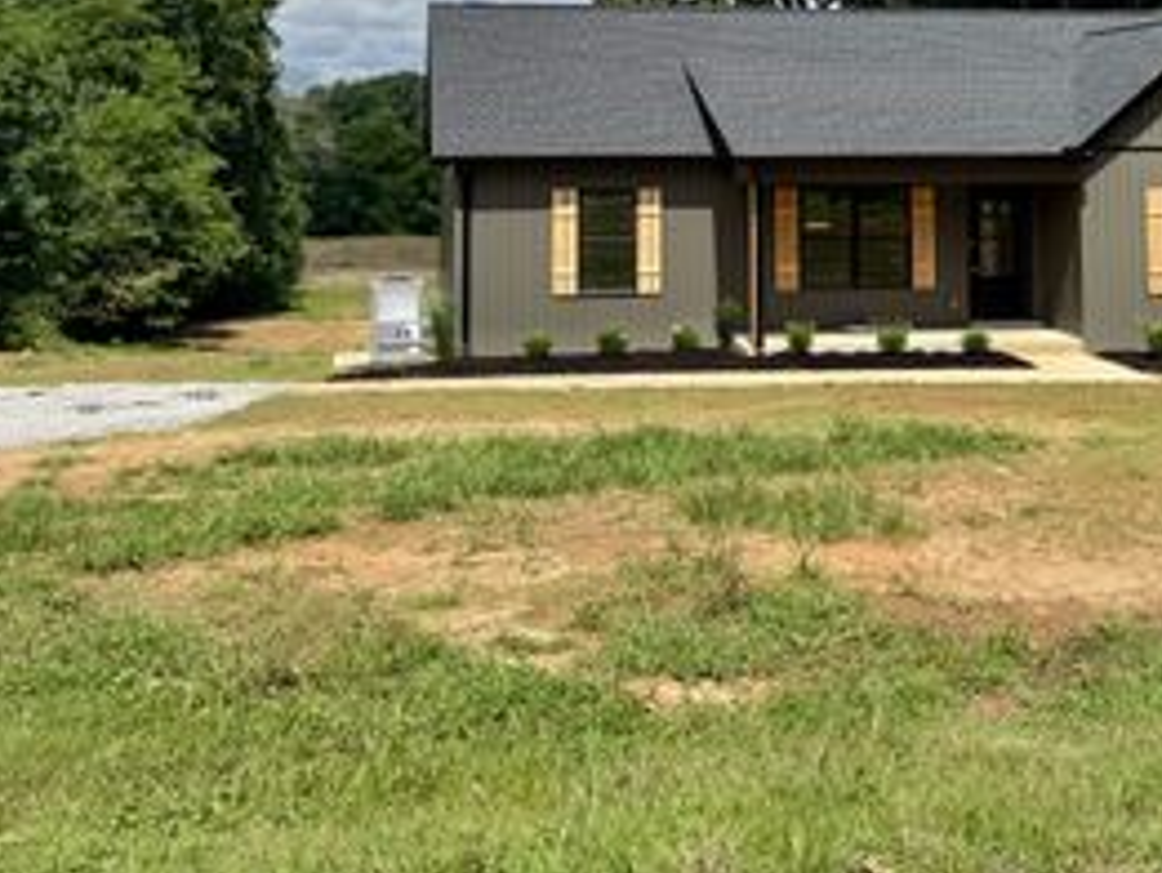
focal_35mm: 46
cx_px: 721
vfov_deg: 30.1
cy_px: 73
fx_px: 1545
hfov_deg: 41.0
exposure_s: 1/5814
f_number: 1.78
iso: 80
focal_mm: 6.76
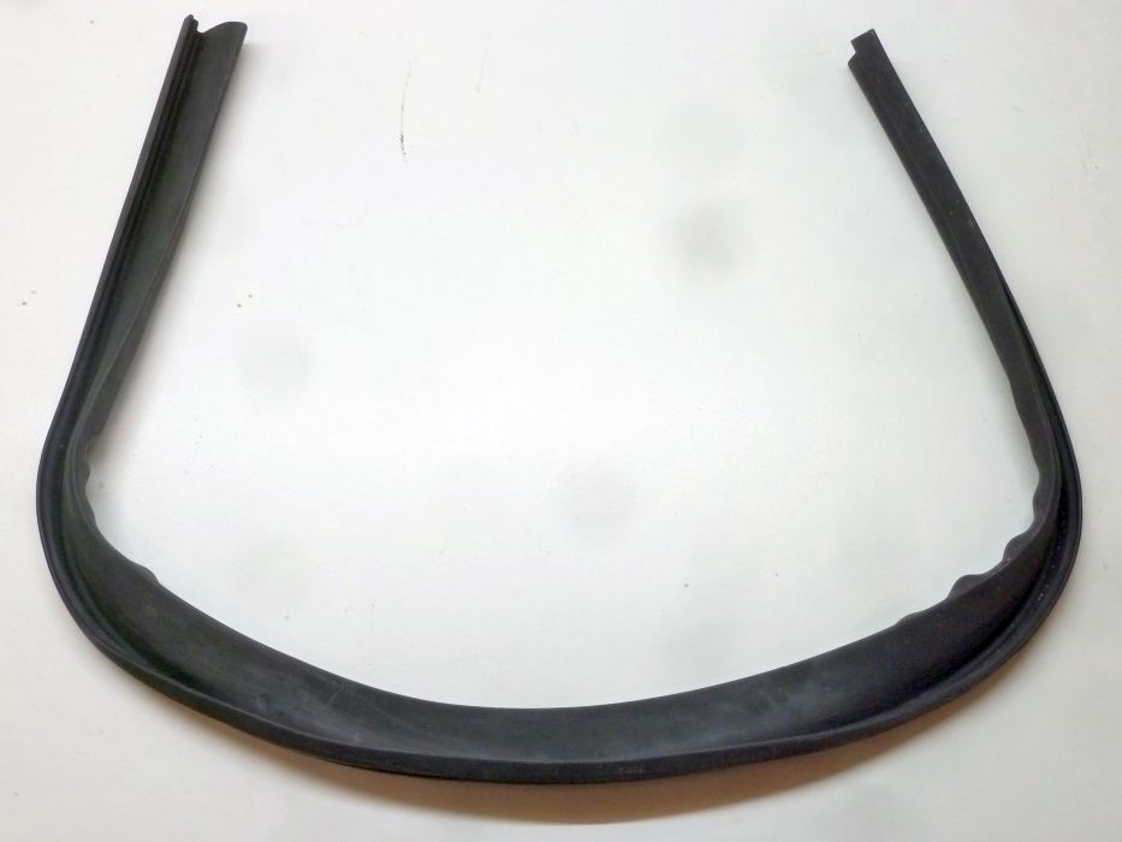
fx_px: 1426
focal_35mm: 44
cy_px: 421
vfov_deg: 32.9
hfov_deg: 42.9
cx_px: 561
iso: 400
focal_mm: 7.3
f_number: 3.7
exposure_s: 1/10
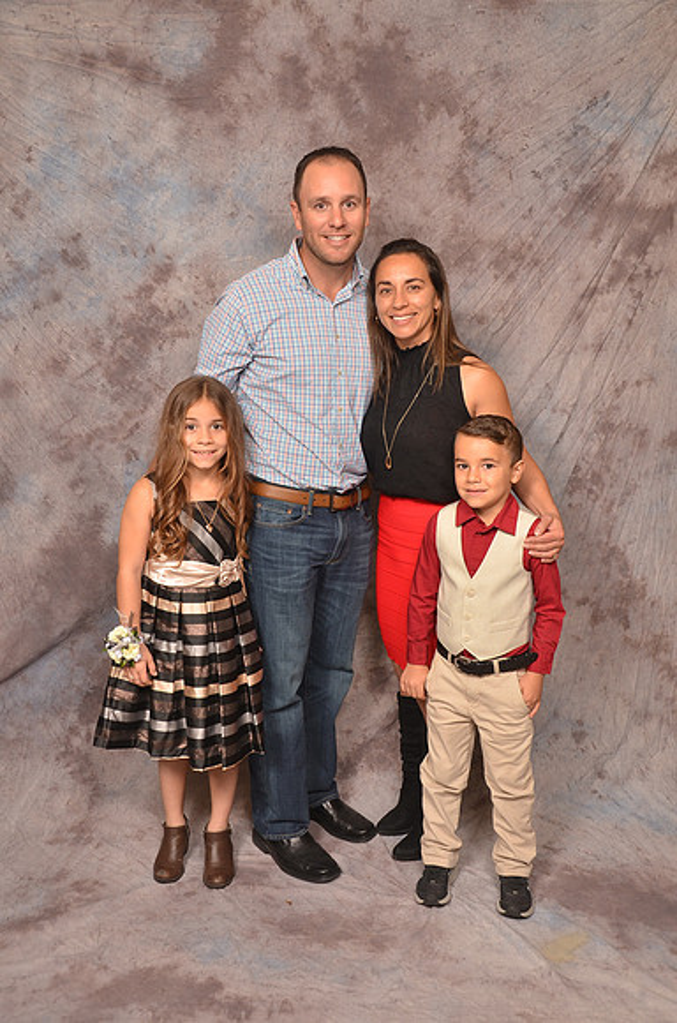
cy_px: 512
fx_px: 1020
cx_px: 338
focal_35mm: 36
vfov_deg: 53.2
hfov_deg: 36.7
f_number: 5.6
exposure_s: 1/60
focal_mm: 24
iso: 200
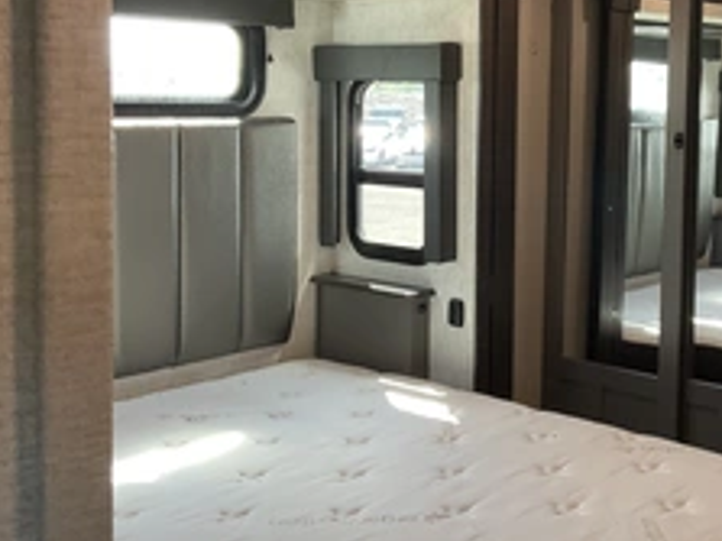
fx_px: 1084
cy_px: 165
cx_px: 502
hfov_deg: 36.3
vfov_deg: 27.8
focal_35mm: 52
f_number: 1.8
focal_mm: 3
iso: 80
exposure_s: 1/60
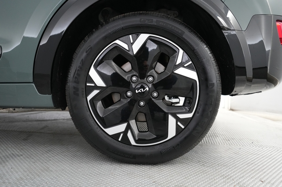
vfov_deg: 46.4
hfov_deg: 65.5
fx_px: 219
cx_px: 141
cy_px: 94
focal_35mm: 28
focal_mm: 28
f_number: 2.8
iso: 4000
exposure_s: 1/160
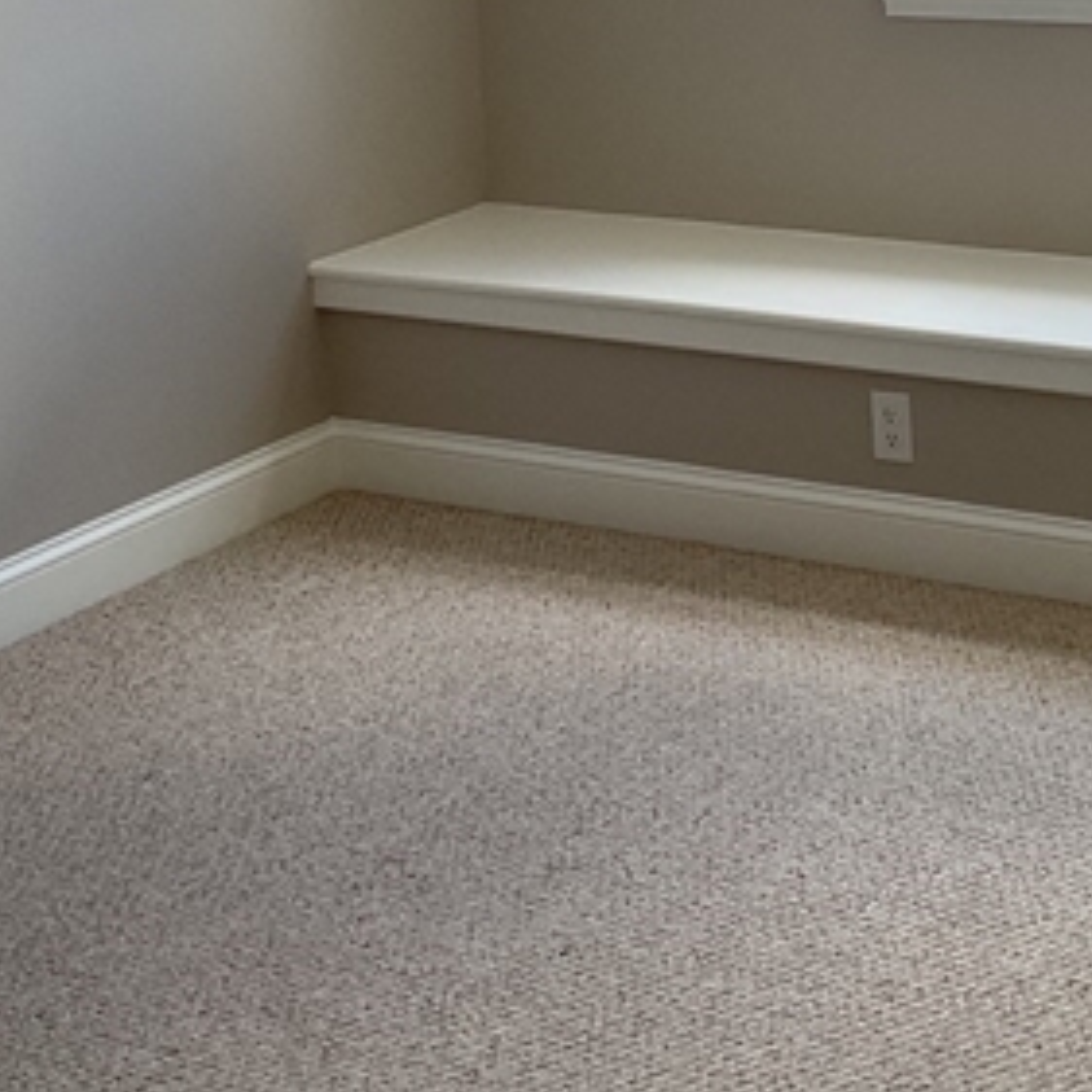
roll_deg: +1.2
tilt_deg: -11.5
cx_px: 847
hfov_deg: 24.3
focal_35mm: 70
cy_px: 167
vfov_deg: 24.1
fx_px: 2498
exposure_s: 1/100
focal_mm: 3
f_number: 1.8
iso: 50
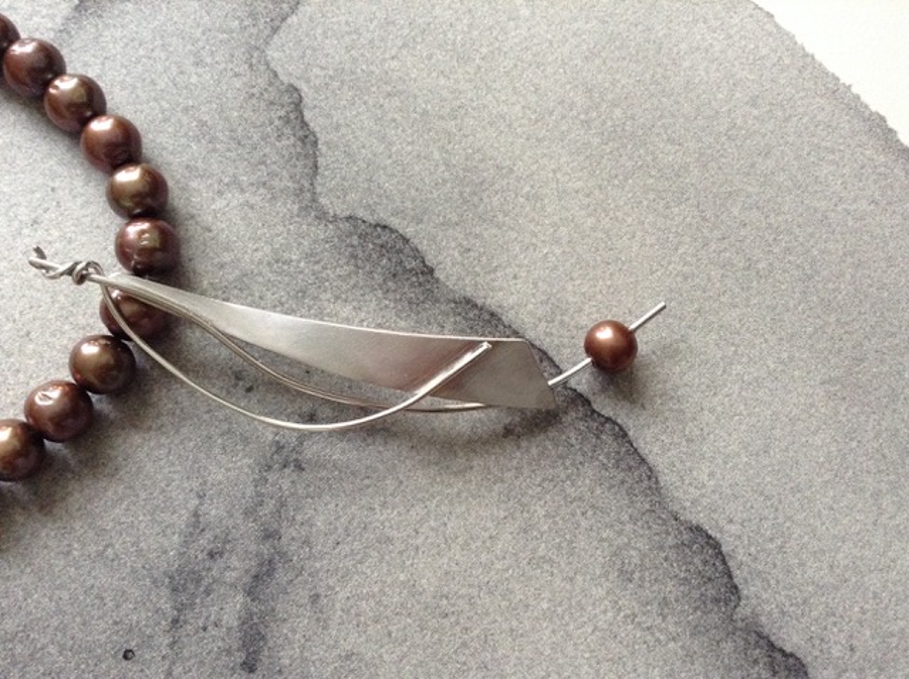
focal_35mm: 33
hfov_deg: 55.4
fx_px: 865
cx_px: 454
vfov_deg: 42.8
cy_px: 340
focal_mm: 3.3
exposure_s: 1/24
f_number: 2.4
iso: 200
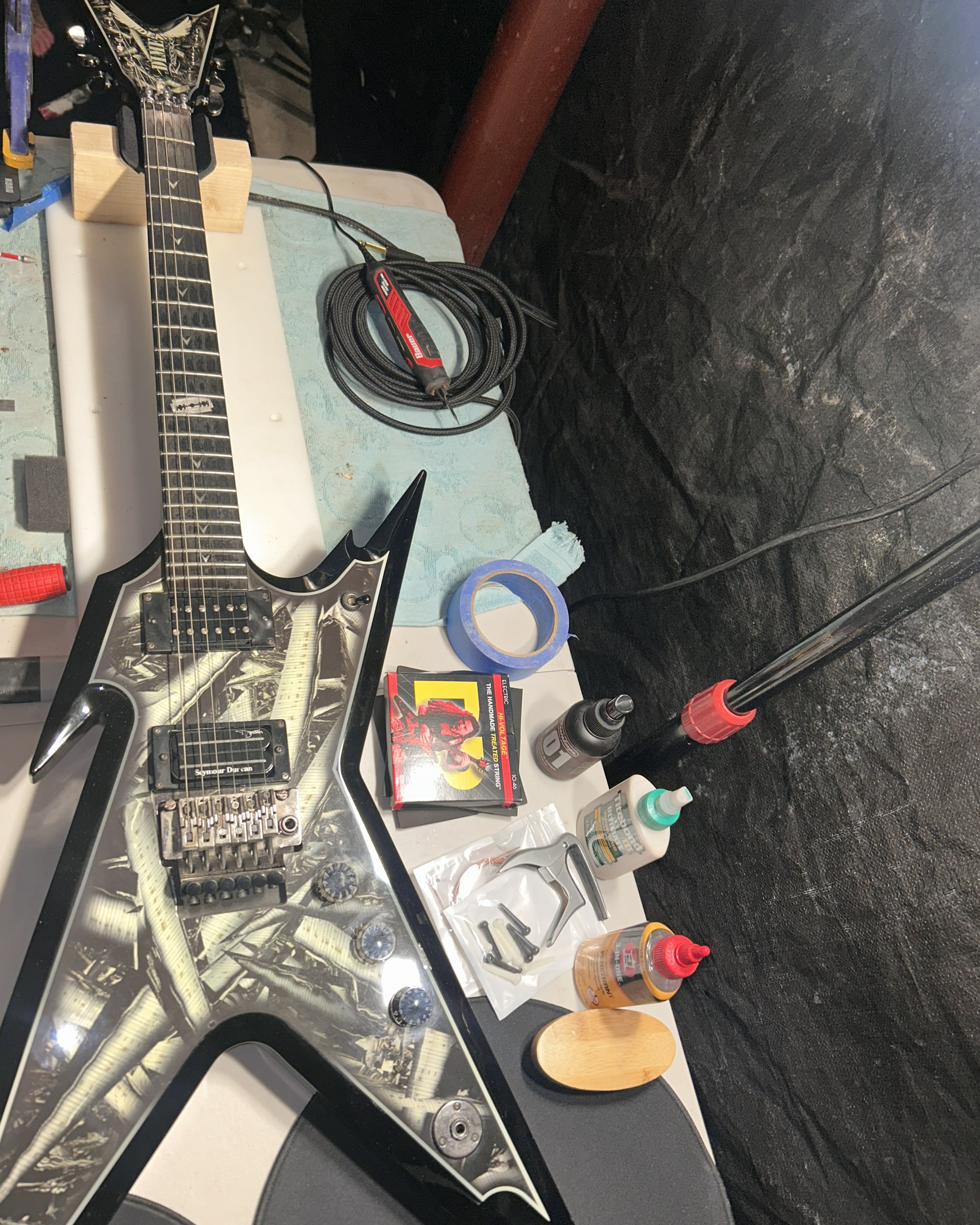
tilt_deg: -57.3
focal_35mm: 28
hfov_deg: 51.5
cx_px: 479
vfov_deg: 62.2
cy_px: 615
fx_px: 1015
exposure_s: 1/254
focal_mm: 5.7
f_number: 1.5
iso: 32
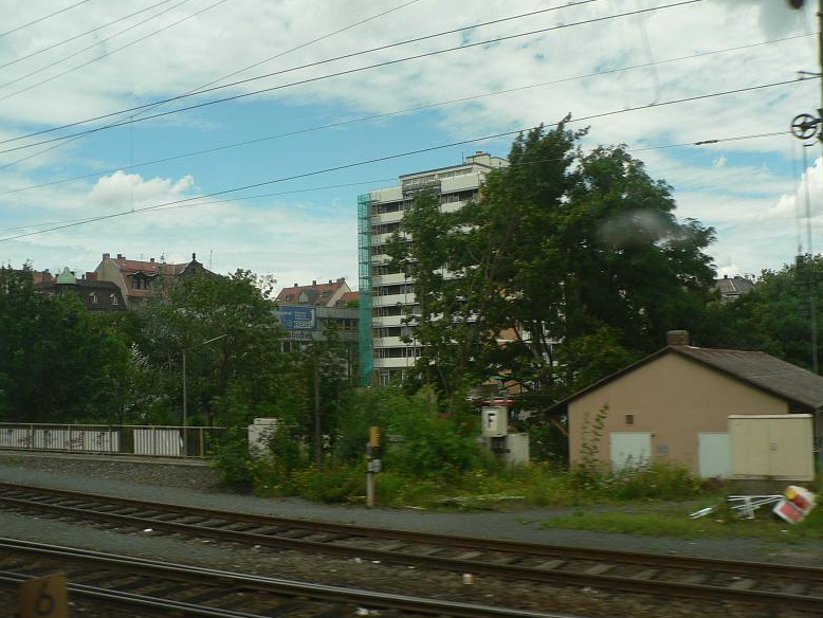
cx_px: 422
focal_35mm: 37
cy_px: 314
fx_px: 880
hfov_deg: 50.1
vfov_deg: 38.7
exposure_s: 1/250
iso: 80
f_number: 4
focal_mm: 6
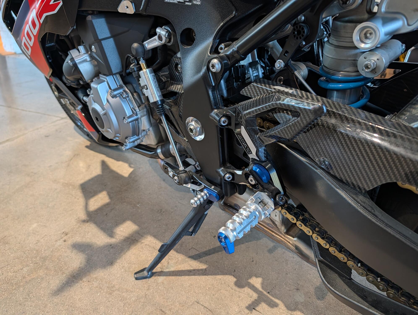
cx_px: 209
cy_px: 158
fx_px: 290
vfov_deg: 56.9
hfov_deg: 71.5
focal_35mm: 24
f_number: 1.68
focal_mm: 6.9
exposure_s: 1/120
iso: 309
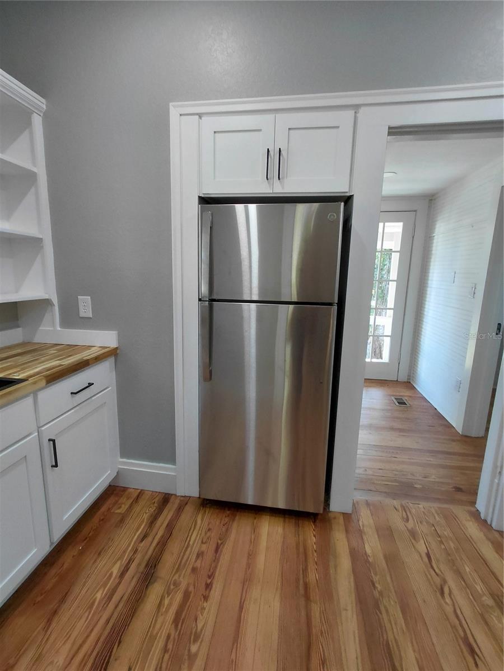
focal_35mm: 16
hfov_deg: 78.1
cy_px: 336
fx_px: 311
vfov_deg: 94.5
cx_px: 252
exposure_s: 1/60
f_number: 2.2
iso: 125
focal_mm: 1.64
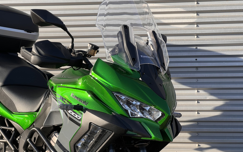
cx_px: 122
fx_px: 543
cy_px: 78
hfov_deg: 25.2
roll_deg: +2.4
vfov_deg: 15.9
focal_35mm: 82
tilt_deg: -9.0
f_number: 2.8
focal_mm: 9
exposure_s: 1/186
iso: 32
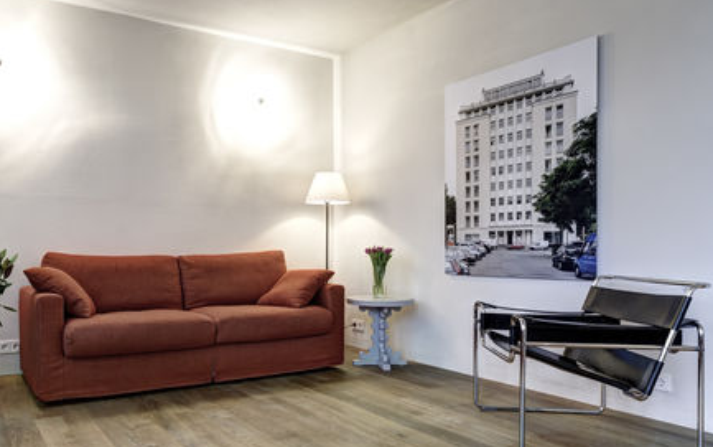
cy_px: 256
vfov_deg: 44.5
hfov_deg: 65.0
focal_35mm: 28
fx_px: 544
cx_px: 249
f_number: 11
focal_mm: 20
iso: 125
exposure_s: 1.6
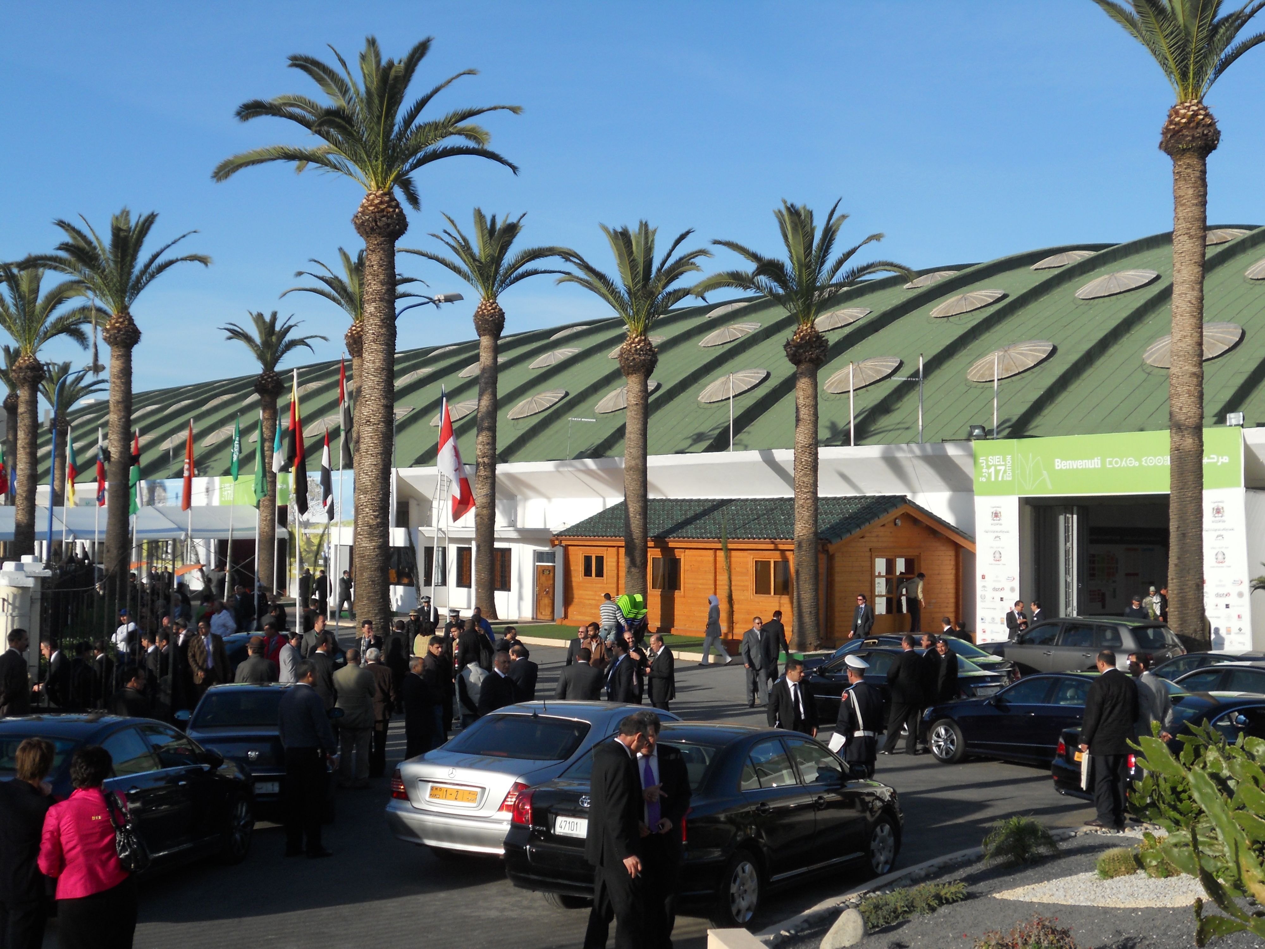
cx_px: 632
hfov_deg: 41.2
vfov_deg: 31.5
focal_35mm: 46
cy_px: 474
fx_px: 1681
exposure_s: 1/640
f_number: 4.3
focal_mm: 8.2
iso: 80
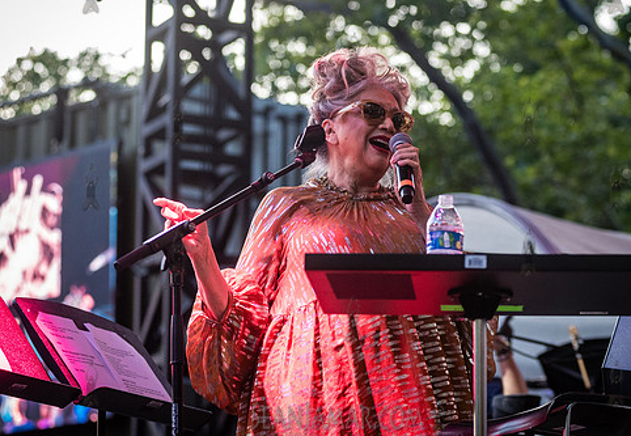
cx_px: 436
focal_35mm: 147
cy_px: 140
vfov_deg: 9.6
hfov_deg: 13.8
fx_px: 2606
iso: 2000
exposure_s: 1/640
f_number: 4
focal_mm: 100
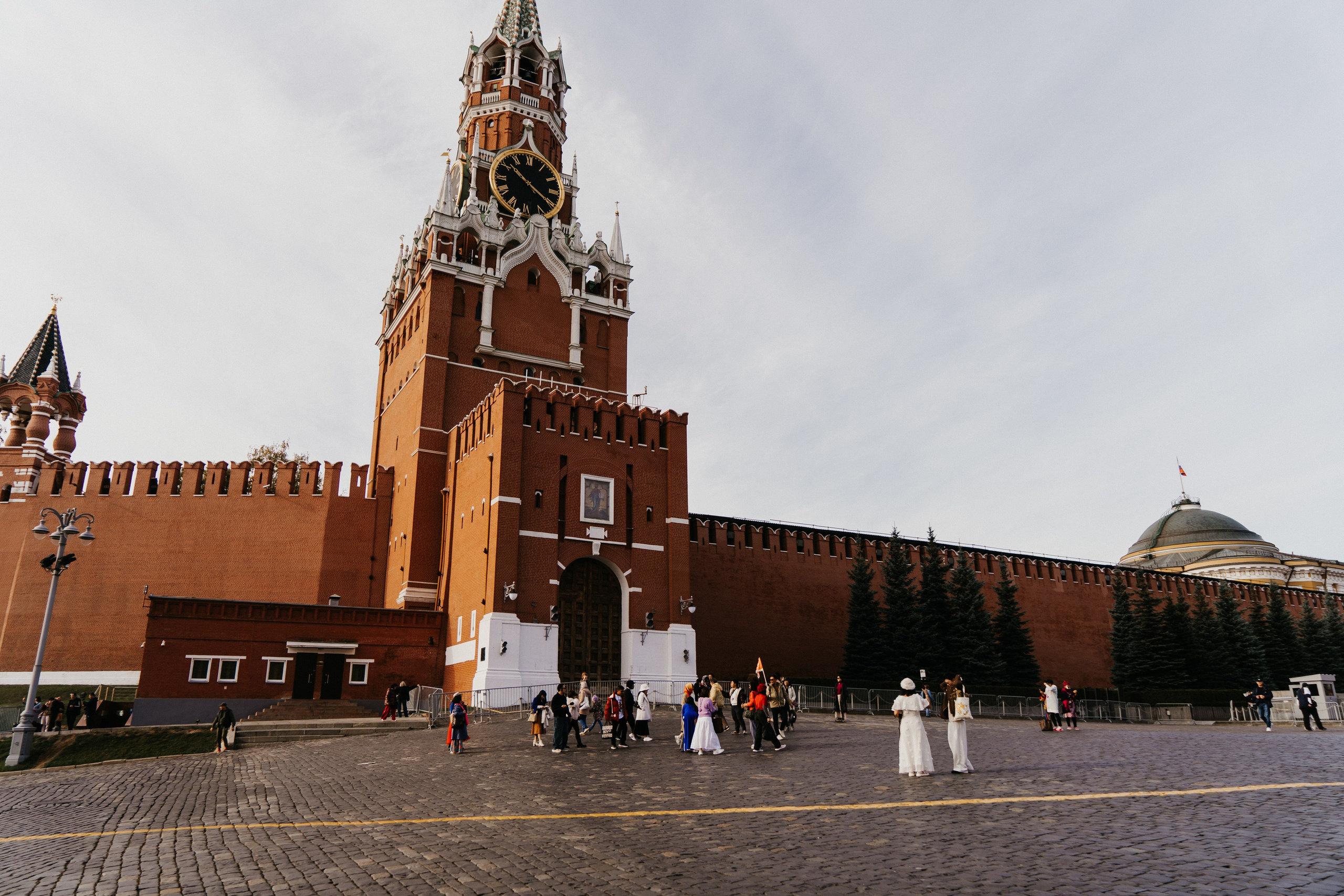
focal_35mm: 24
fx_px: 896
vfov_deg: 53.1
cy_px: 448
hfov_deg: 73.7
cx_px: 672
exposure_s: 1/320
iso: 100
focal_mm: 24
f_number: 4
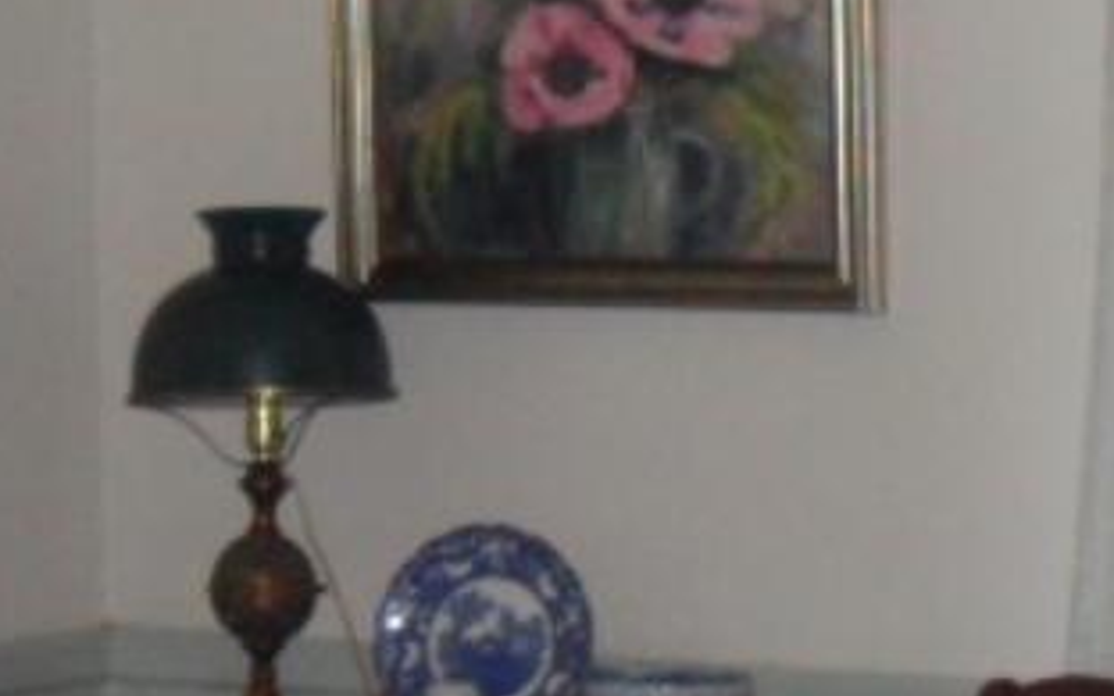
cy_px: 578
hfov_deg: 12.2
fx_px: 5192
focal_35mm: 171
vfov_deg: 7.7
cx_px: 643
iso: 200
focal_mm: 6.3
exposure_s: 1/45
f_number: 3
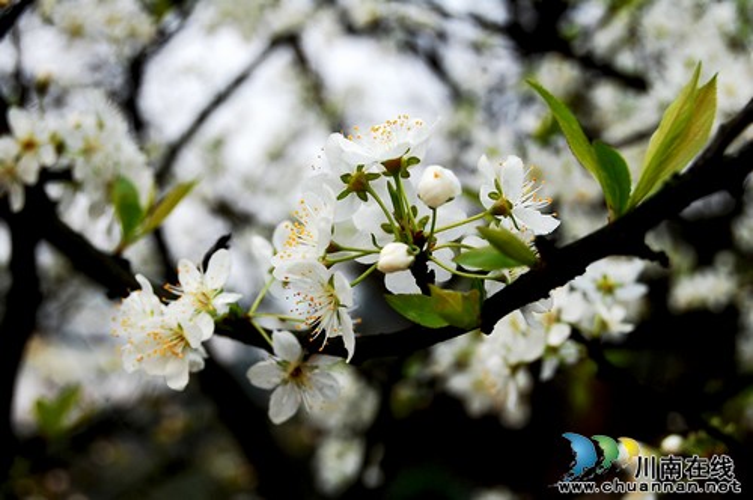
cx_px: 376
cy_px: 250
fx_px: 1723
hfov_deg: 24.6
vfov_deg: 16.5
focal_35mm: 82
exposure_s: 1/320
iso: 400
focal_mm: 55
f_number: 9
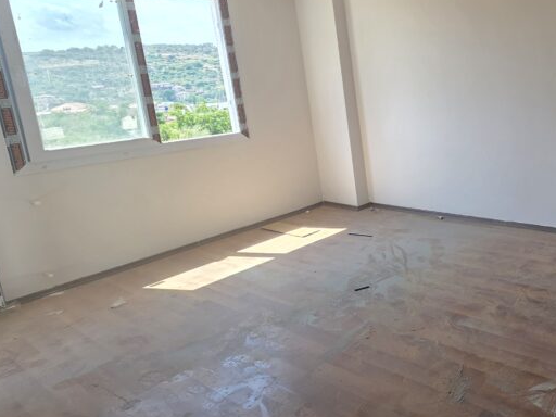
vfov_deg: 52.2
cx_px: 516
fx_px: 418
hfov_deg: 56.5
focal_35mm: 26
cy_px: 142
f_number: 1.9
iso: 40
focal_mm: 2.2
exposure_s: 1/279
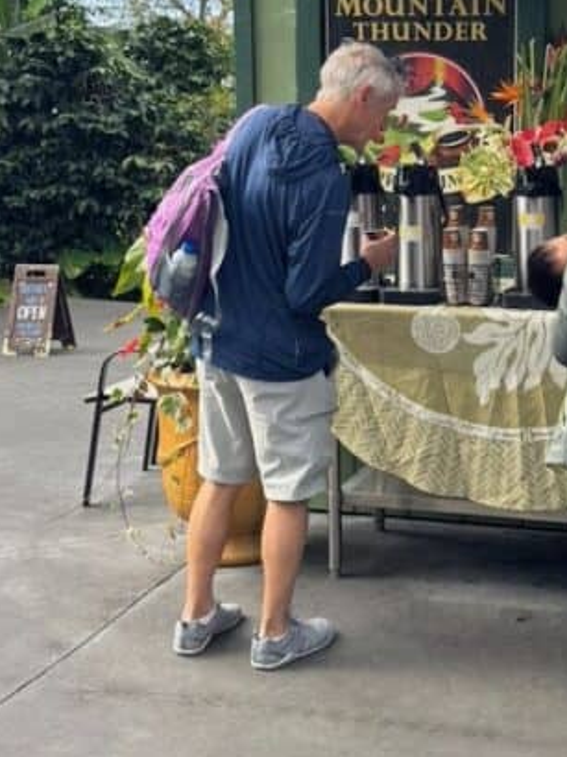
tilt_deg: -7.8
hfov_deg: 24.0
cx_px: 458
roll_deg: +1.0
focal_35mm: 60
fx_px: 1312
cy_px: 264
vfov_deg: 32.0
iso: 80
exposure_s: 1/364
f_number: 1.78
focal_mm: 6.76
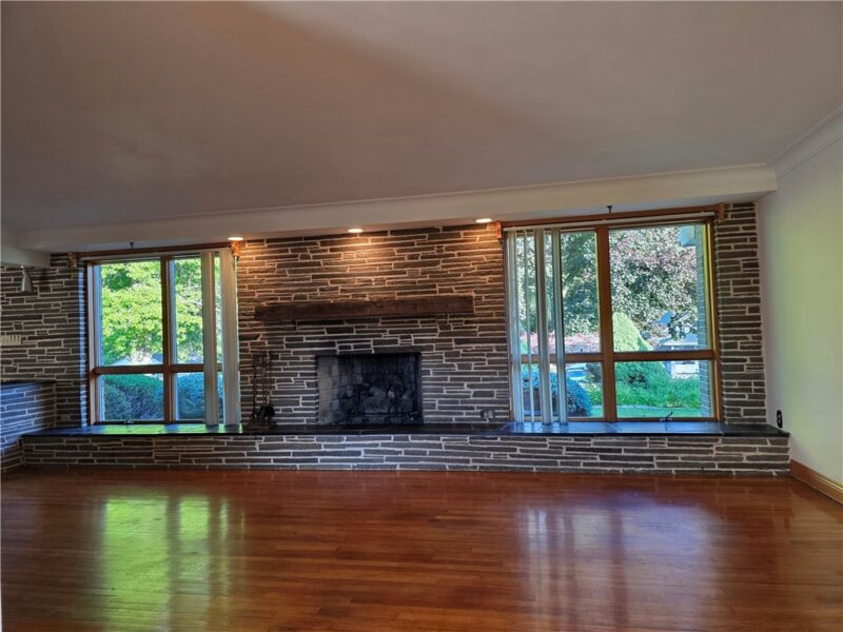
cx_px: 422
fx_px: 560
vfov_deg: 58.9
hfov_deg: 73.9
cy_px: 316
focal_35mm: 23
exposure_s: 1/120
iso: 125
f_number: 1.7
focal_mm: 6.3
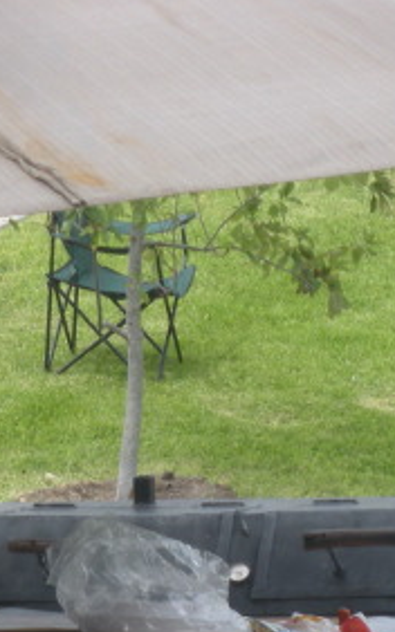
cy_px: 619
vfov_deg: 7.0
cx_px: -375
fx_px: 5190
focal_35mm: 301
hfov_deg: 4.3
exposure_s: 1/148
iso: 64
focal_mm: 17.4
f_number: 5
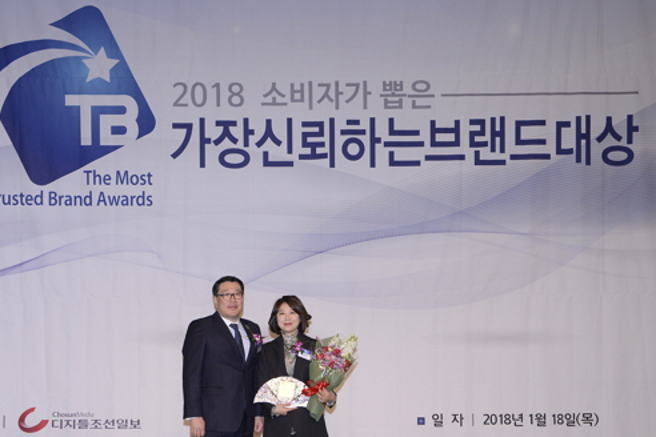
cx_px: 307
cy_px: 292
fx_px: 1166
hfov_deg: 31.4
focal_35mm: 64
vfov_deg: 21.2
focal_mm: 45
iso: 1600
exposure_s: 1/250
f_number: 7.1
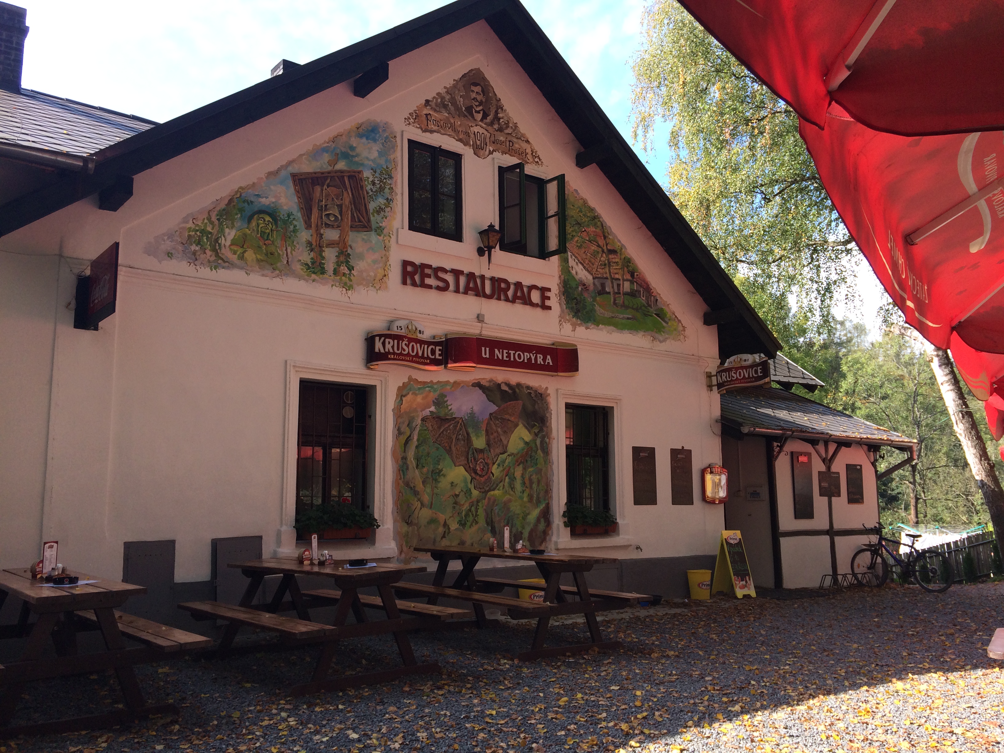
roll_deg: +0.5
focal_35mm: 29
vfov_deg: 48.2
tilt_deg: +6.2
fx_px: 841
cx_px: 502
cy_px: 376
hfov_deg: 61.7
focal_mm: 4.15
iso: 32
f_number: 2.2
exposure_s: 1/494
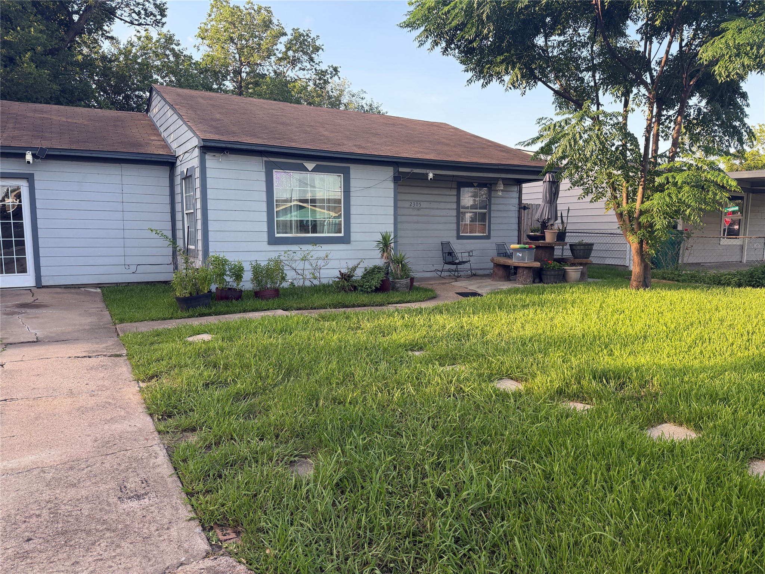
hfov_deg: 71.6
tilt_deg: -6.1
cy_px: 287
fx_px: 530
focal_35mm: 24
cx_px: 382
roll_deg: +0.0
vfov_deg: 56.8
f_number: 1.78
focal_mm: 6.76
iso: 100
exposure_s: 1/765
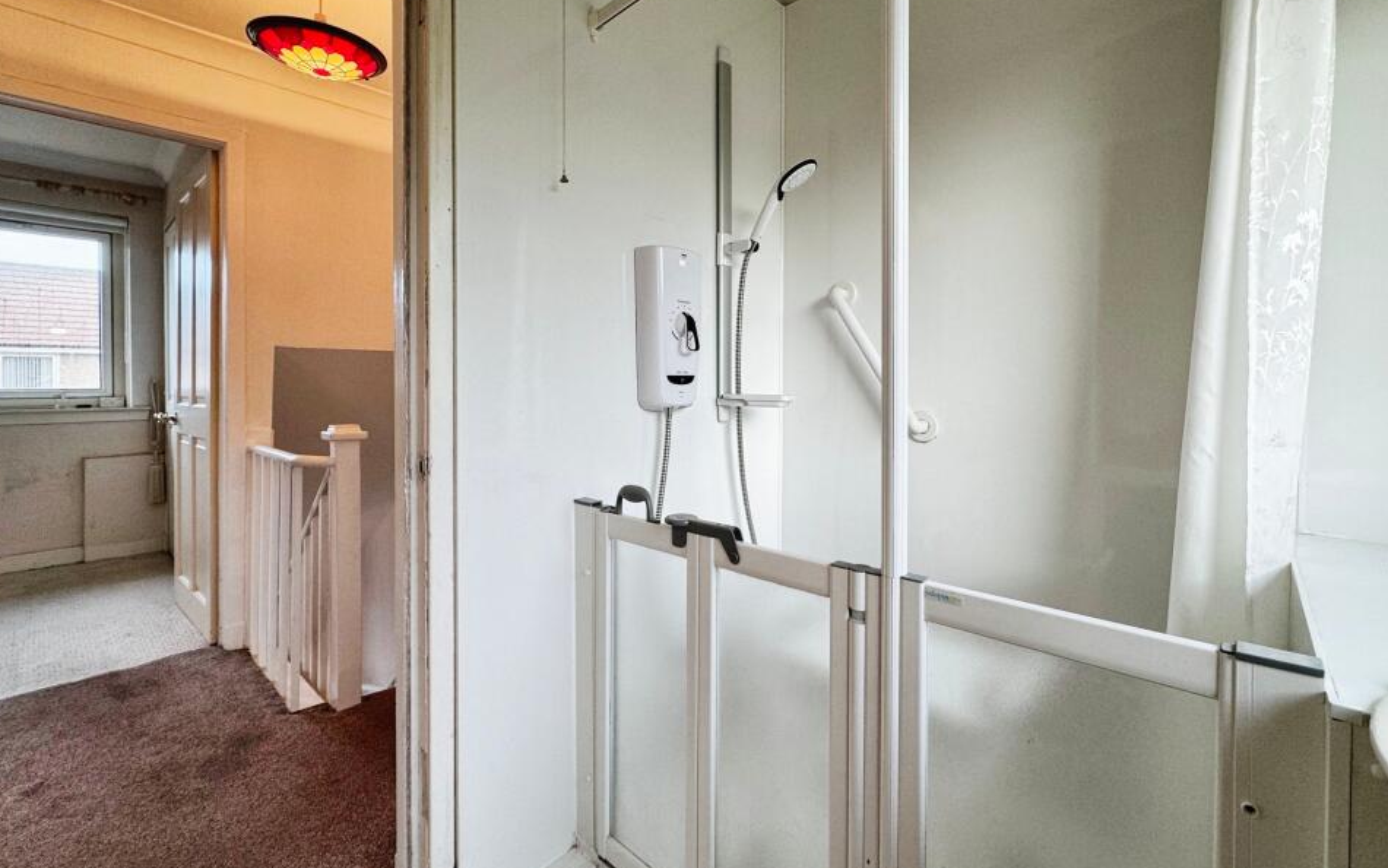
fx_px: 605
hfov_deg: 97.8
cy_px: 399
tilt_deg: -2.0
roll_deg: +0.3
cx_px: 714
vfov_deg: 71.2
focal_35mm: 16
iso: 100
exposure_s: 1/100
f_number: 2.2
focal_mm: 2.22
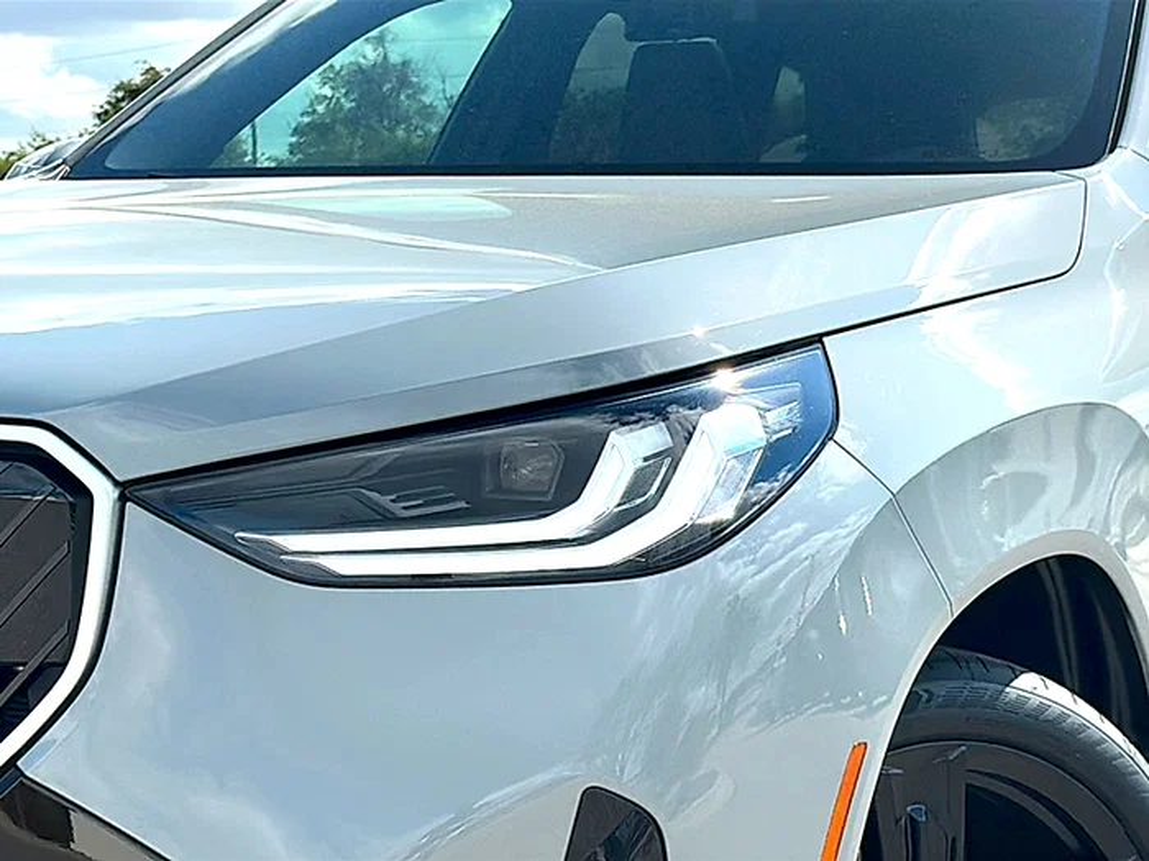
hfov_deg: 24.4
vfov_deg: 18.4
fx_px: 2655
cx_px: 574
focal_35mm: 80
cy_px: 430
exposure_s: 1/5618
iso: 80
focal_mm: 6.86
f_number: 1.78
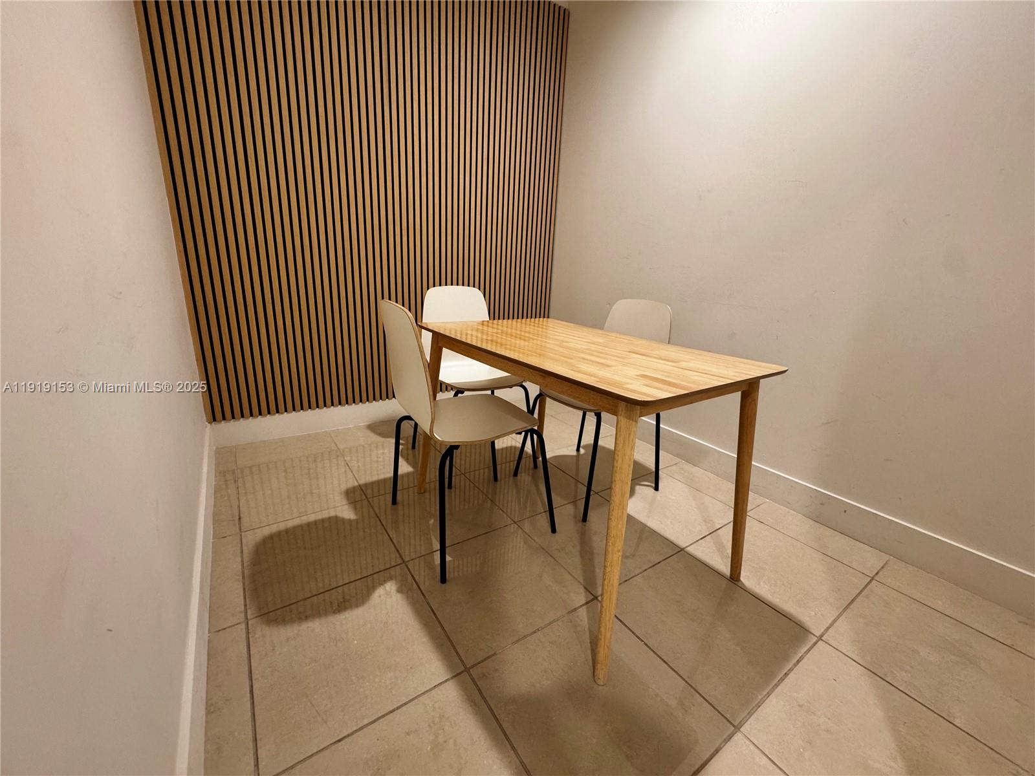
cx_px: 518
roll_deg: -2.5
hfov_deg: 102.1
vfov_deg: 85.7
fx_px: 419
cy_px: 388
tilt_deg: -17.1
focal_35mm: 14
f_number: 2.2
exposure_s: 1/60
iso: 200
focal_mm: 2.22
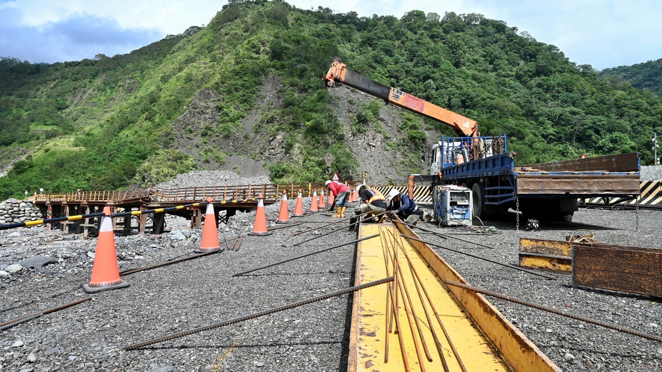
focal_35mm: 24
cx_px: 338
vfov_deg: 48.4
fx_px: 413
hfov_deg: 77.4
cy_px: 170
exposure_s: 1/250
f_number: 8
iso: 110
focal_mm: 21.5
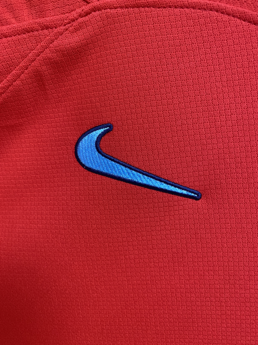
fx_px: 258
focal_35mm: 26
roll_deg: -42.6
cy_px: 172
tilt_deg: -11.6
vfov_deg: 67.3
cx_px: 129
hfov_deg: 53.1
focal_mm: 4.25
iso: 320
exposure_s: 1/33
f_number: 1.8
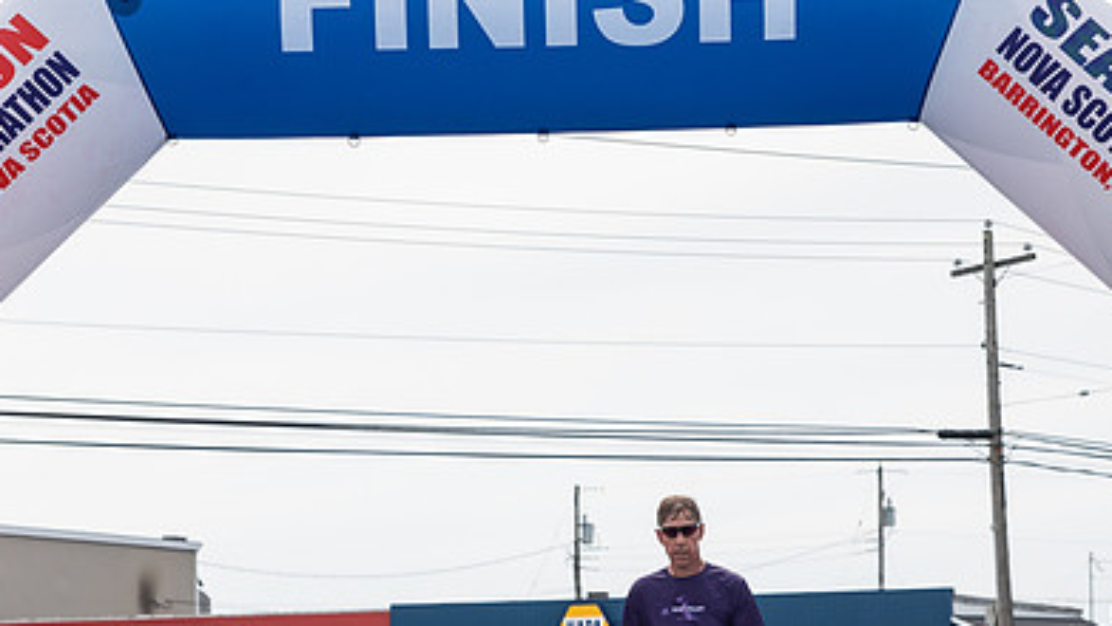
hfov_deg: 19.8
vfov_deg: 11.1
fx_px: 3185
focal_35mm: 108
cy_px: 579
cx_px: 623
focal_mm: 56
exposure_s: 1/4000
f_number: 4
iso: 800
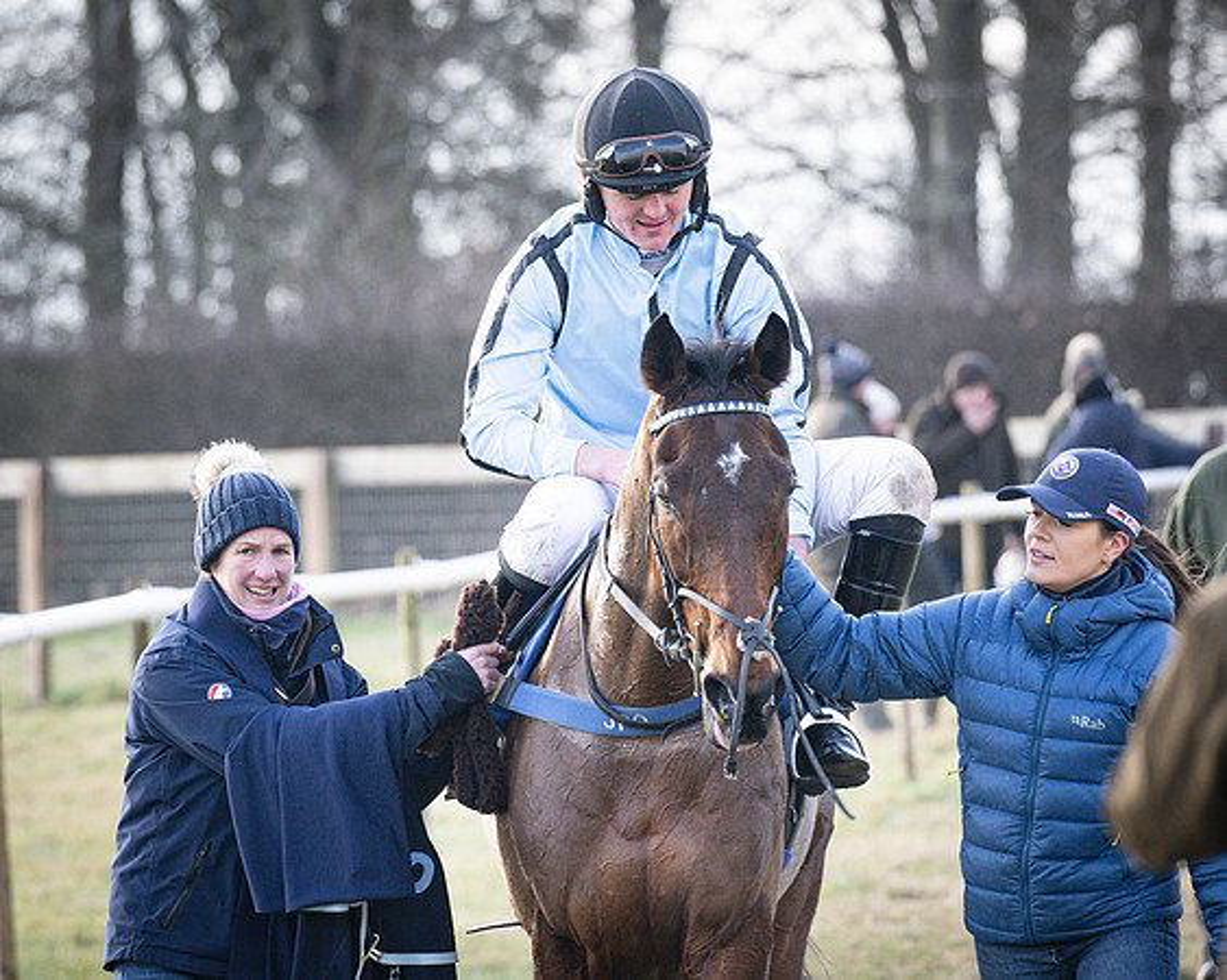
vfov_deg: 3.3
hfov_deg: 4.2
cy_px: 354
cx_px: 655
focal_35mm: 464
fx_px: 16836
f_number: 5
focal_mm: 200
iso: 400
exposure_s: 1/400
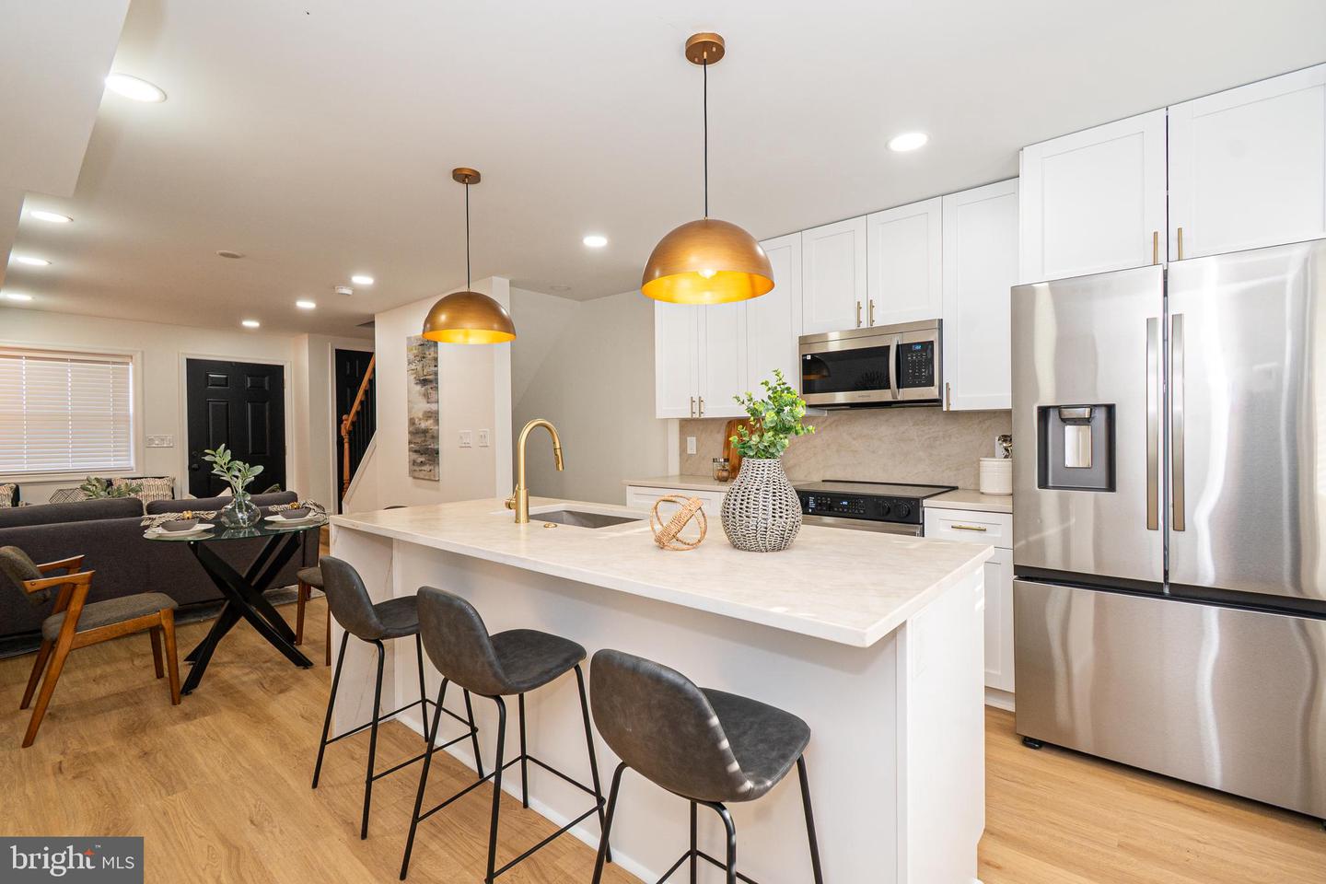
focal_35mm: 15
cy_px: 442
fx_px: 552
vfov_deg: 77.3
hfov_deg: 100.4
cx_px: 663
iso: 400
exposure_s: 1/25
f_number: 8
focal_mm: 10
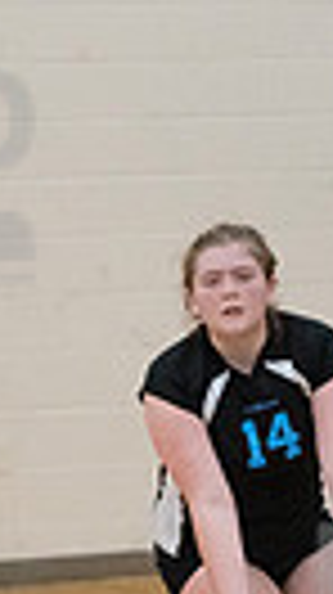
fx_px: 5052
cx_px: 423
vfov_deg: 6.7
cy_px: 648
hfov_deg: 3.8
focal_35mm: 321
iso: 6400
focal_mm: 90
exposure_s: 1/1000
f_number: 4.5
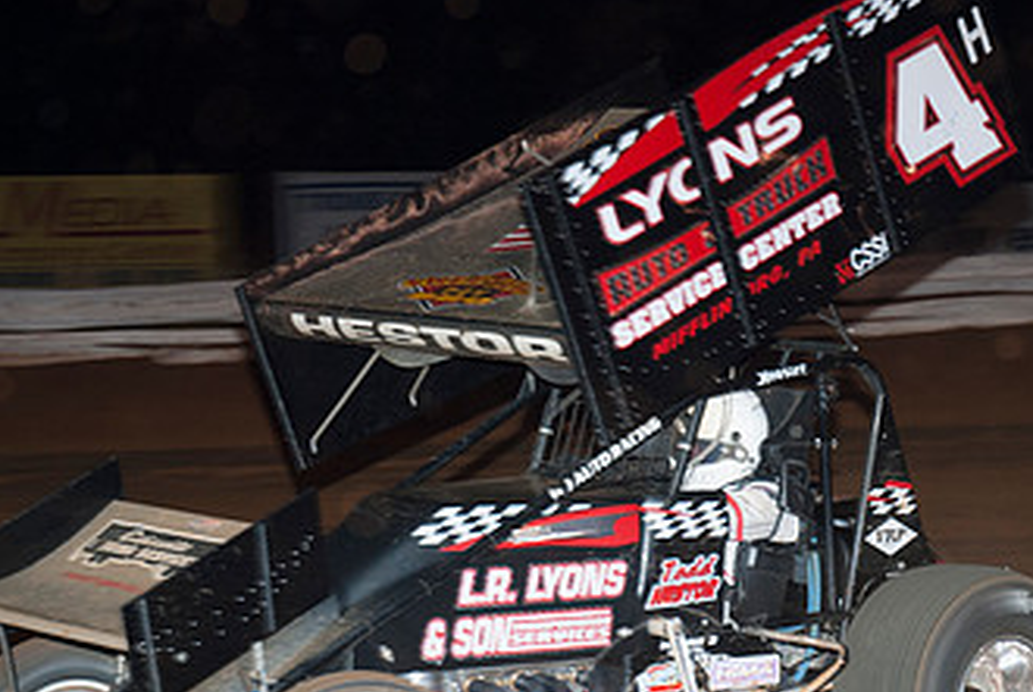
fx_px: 3333
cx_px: 626
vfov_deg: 11.8
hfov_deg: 17.6
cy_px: 451
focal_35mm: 116
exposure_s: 1/160
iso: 200
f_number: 4.2
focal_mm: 44
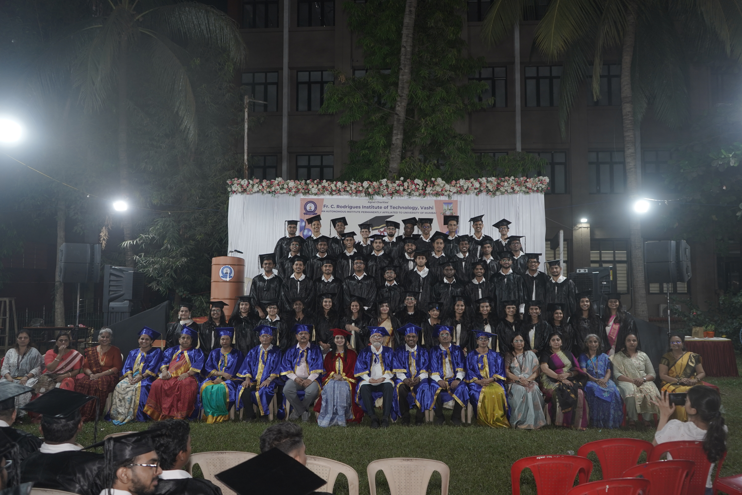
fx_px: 598
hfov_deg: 63.7
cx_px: 371
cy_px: 248
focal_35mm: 29
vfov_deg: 45.0
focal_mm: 29
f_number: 3.5
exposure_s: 1/160
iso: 640
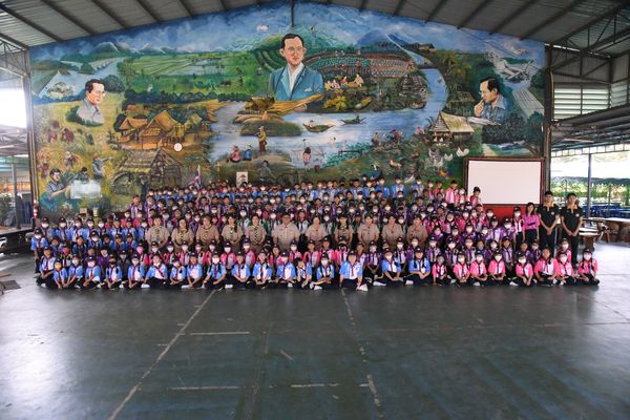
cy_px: 210
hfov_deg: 73.7
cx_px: 315
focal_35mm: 24
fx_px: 420
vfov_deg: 53.1
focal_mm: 24
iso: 12800
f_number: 4
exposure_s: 1/1250
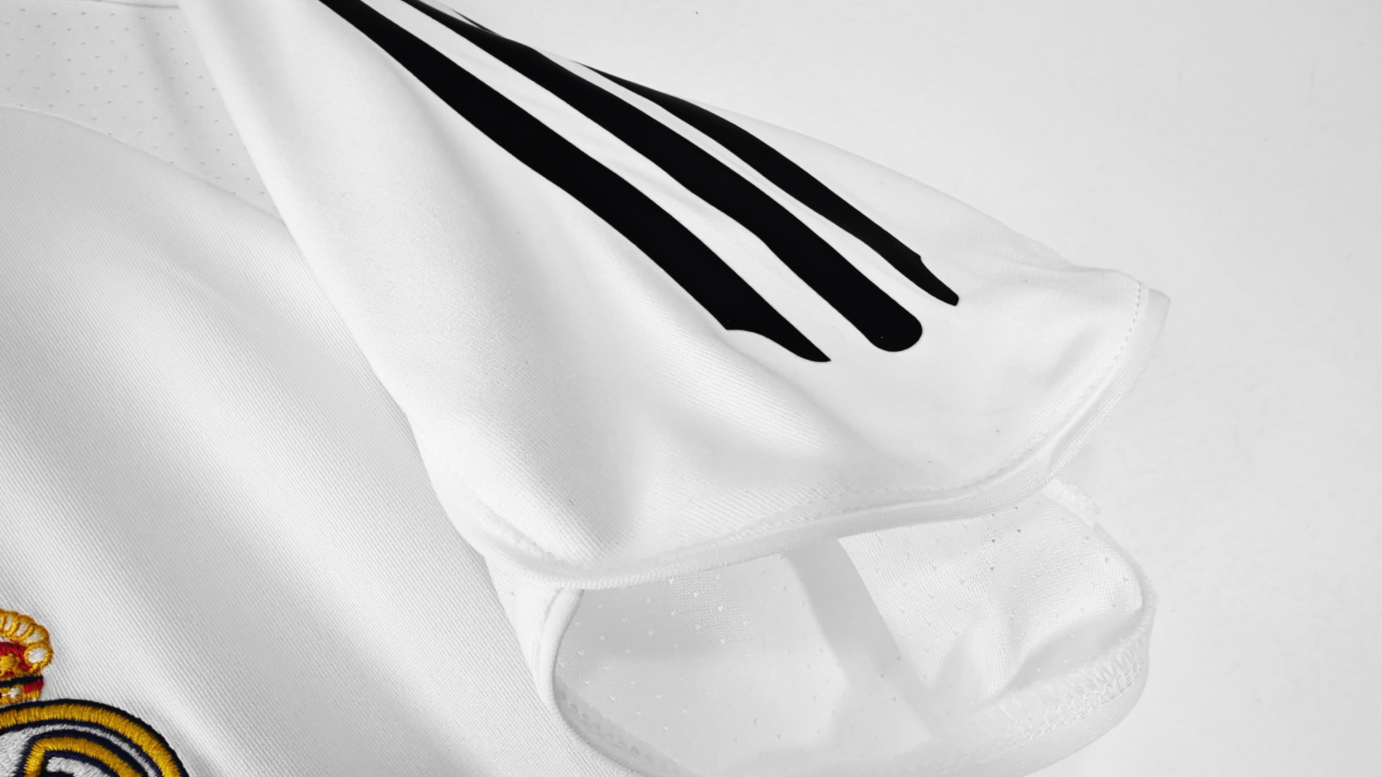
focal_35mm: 26
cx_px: 675
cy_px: 457
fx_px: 953
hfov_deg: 71.9
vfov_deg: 44.2
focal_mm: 2.59
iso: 144
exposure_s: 1/100
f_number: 2.2
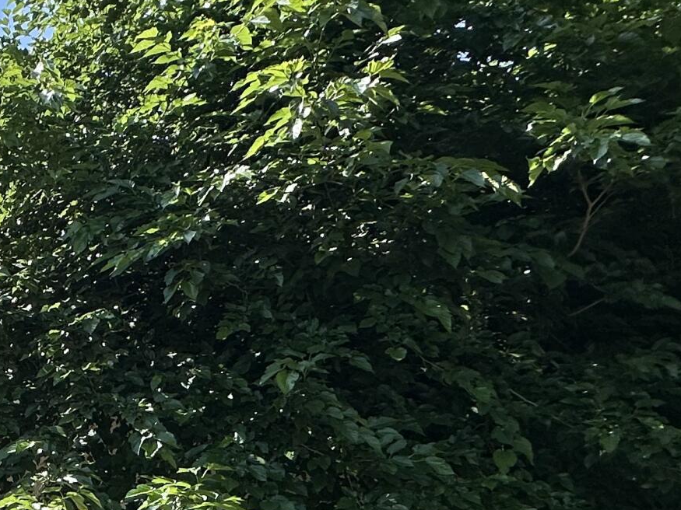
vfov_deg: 27.1
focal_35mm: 48
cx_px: -137
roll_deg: -0.4
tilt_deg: +5.6
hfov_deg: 32.6
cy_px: 597
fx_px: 944
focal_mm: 2.22
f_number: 2.2
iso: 40
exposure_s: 1/1208
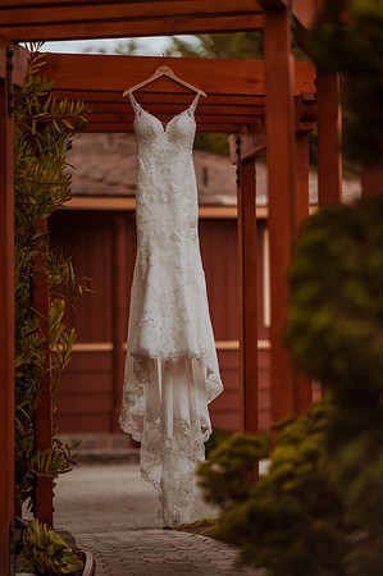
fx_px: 2159
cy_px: 288
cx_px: 192
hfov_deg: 10.1
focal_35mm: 135
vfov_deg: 15.2
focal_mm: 135
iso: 500
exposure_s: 1/8000
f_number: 1.8
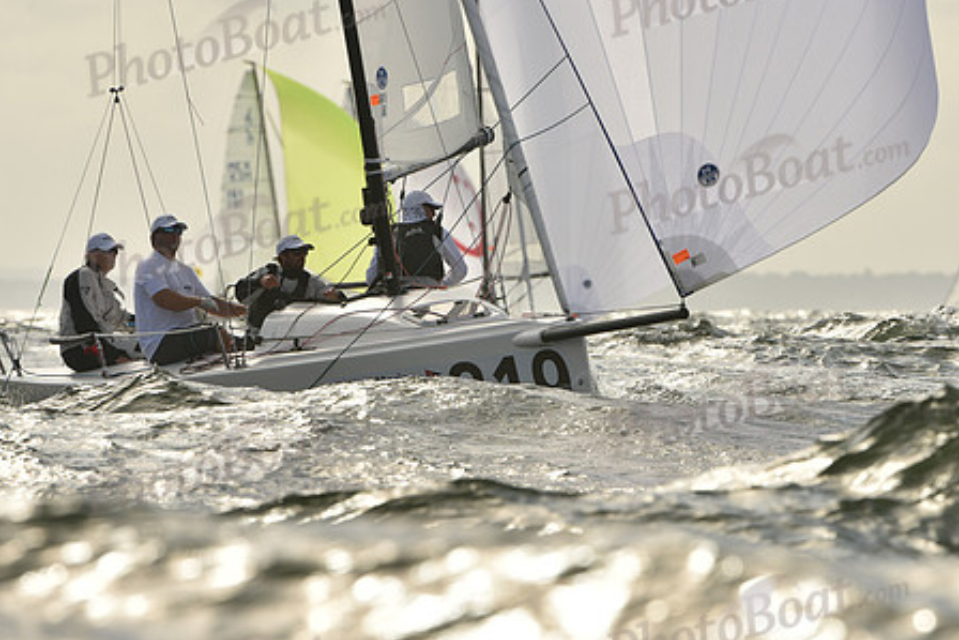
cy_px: 320
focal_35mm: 518
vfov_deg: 2.7
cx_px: 499
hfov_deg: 4.0
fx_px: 13803
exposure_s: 1/1250
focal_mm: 400
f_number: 9
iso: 320
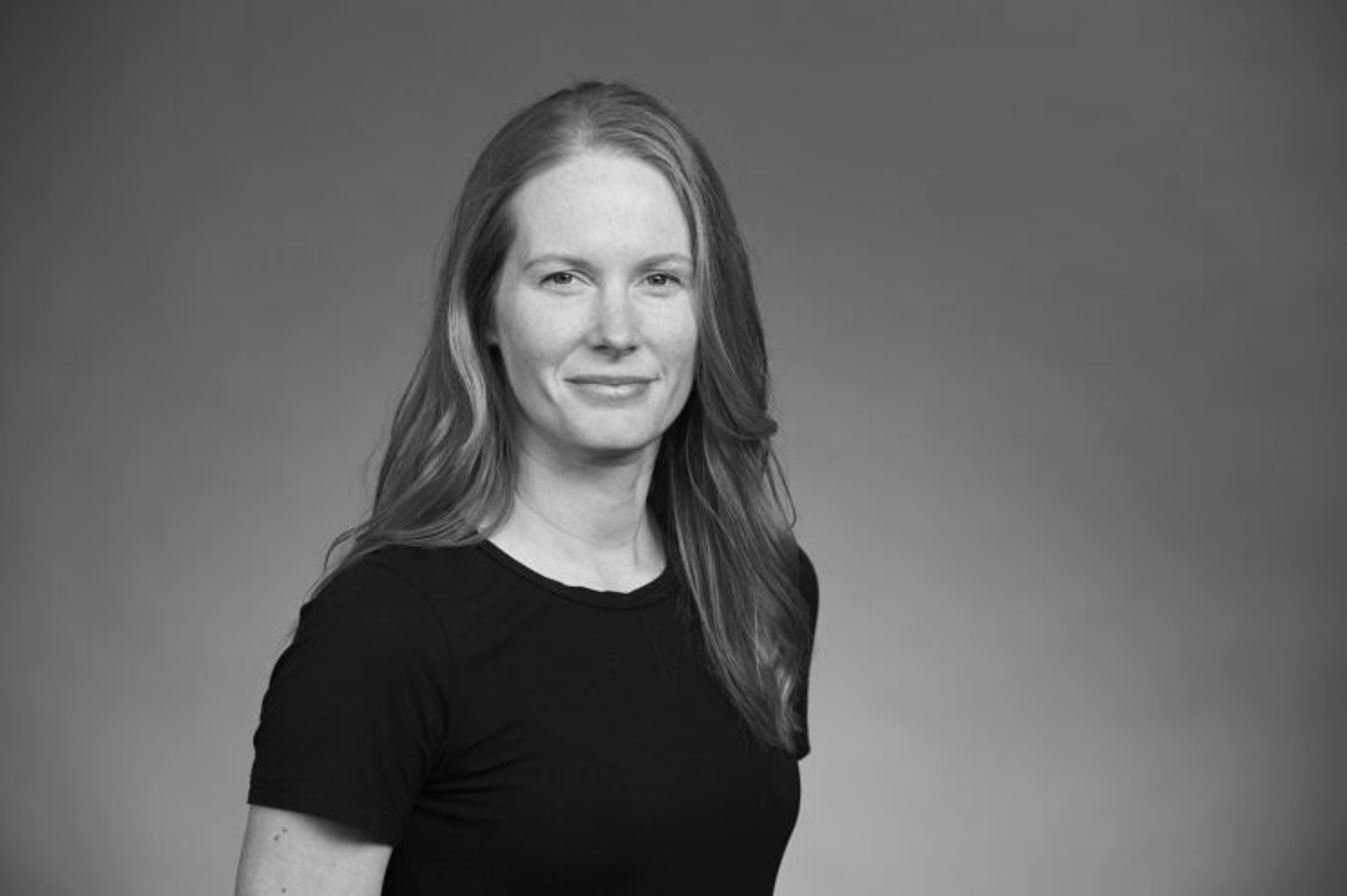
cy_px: 448
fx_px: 5048
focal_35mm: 135
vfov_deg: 10.1
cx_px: 674
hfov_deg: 15.2
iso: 100
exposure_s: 1/200
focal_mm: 135
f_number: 8
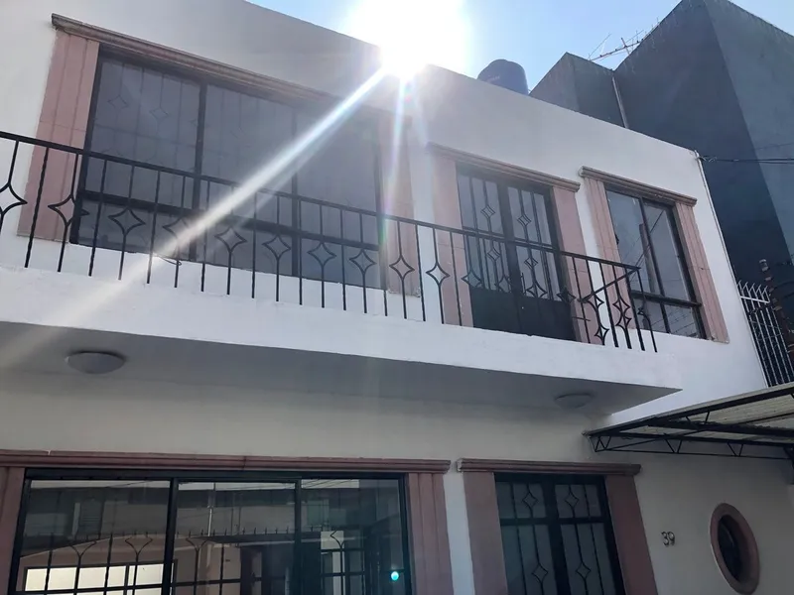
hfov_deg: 63.4
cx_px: 397
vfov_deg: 49.7
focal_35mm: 28
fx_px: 642
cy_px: 298
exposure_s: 1/1263
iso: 20
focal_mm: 3.99
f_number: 1.8
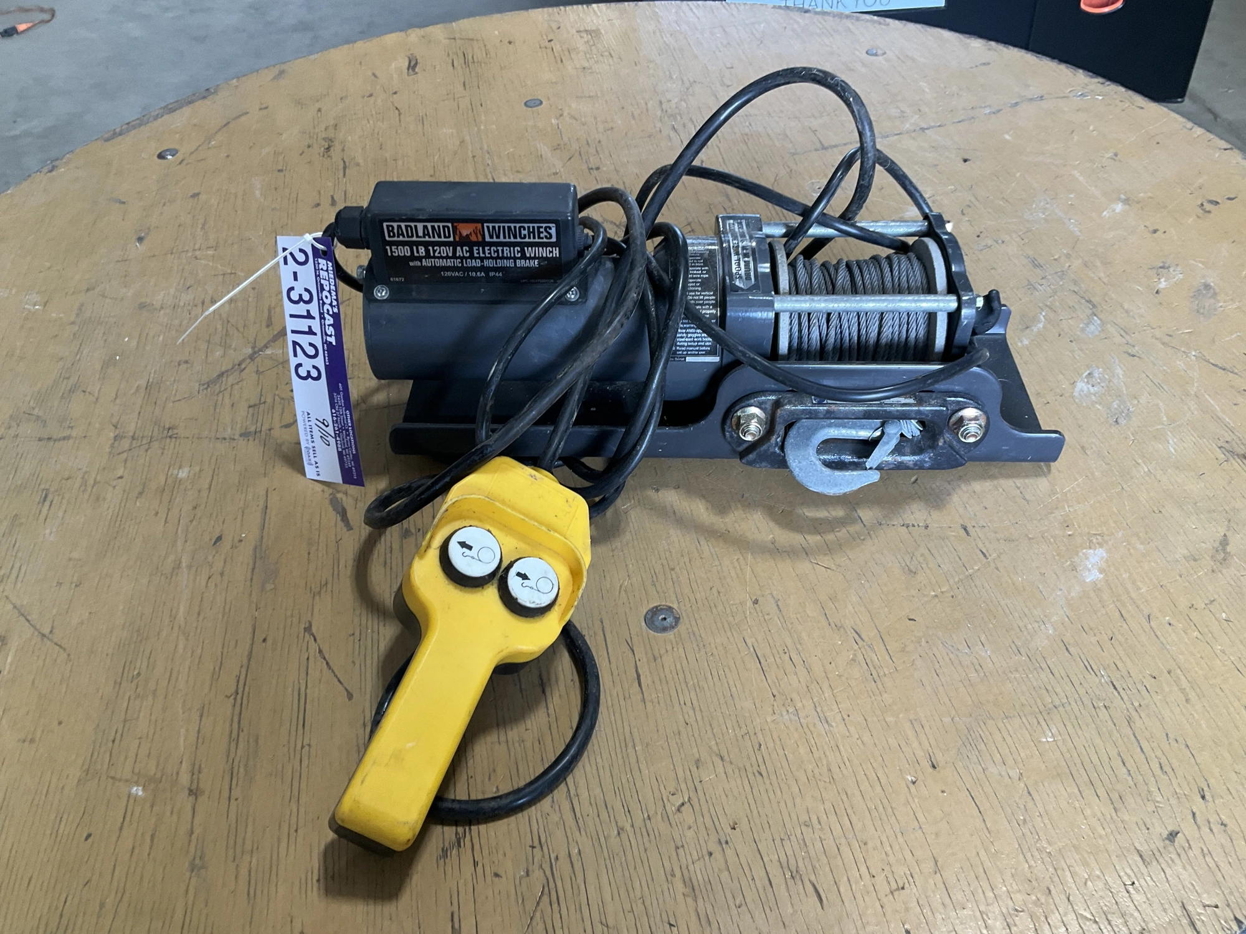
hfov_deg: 61.7
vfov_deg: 48.2
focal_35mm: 29
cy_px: 467
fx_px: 1044
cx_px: 623
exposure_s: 1/78
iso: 64
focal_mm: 3
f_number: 1.8
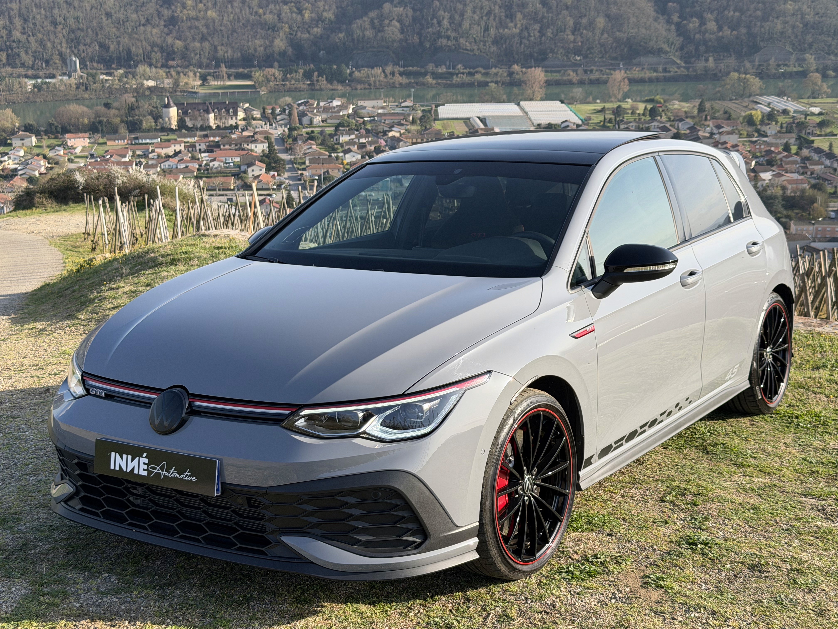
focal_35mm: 48
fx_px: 1162
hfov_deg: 39.7
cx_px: 419
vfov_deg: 30.3
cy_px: 314
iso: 64
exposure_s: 1/1931
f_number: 1.78
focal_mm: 6.76
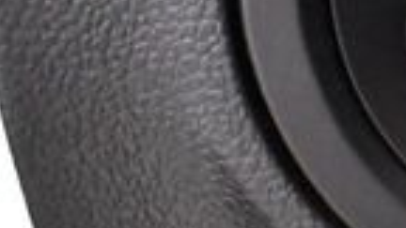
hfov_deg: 10.4
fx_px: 2013
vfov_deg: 6.4
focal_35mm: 187
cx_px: 854
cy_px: -96
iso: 6400
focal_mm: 20
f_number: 3.8
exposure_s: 1/60
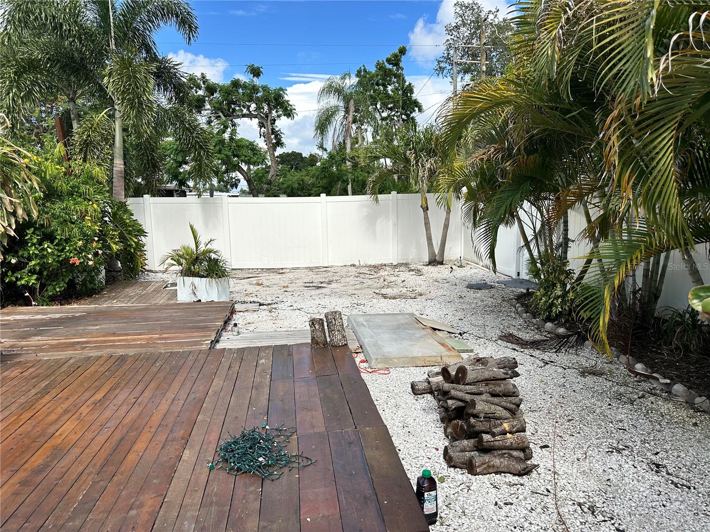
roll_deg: +0.9
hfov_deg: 71.6
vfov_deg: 56.8
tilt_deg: -7.0
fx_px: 492
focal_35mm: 24
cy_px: 266
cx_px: 355
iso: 80
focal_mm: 6.86
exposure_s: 1/4016
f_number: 1.78
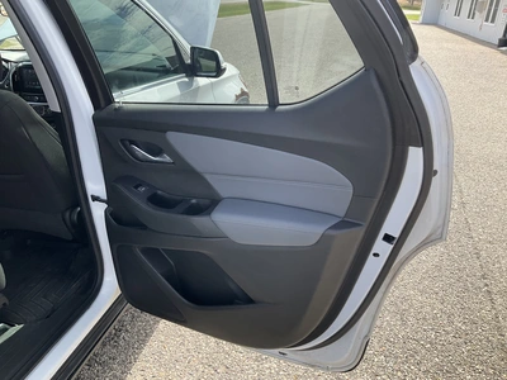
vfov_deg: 48.2
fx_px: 425
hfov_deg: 61.7
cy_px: 190
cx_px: 254
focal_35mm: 29
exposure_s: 1/529
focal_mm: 3
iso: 25
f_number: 1.8
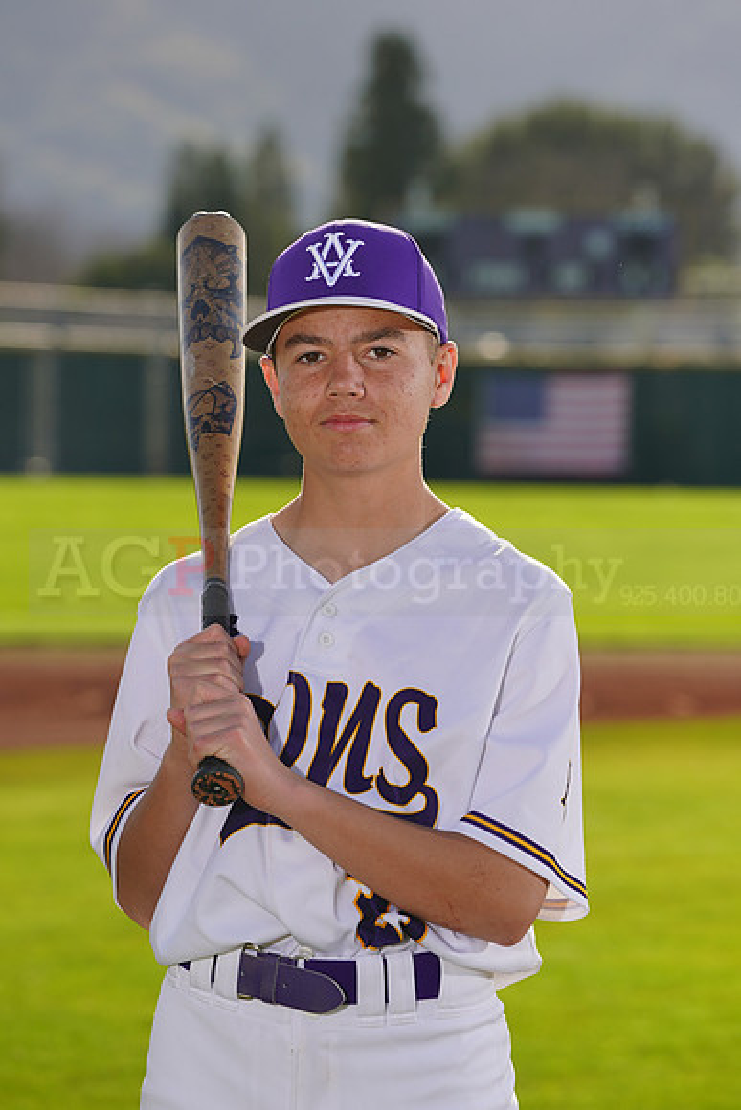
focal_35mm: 232
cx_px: 370
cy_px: 555
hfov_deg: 5.9
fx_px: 7158
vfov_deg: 8.9
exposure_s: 1/250
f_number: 9
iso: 100
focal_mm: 232
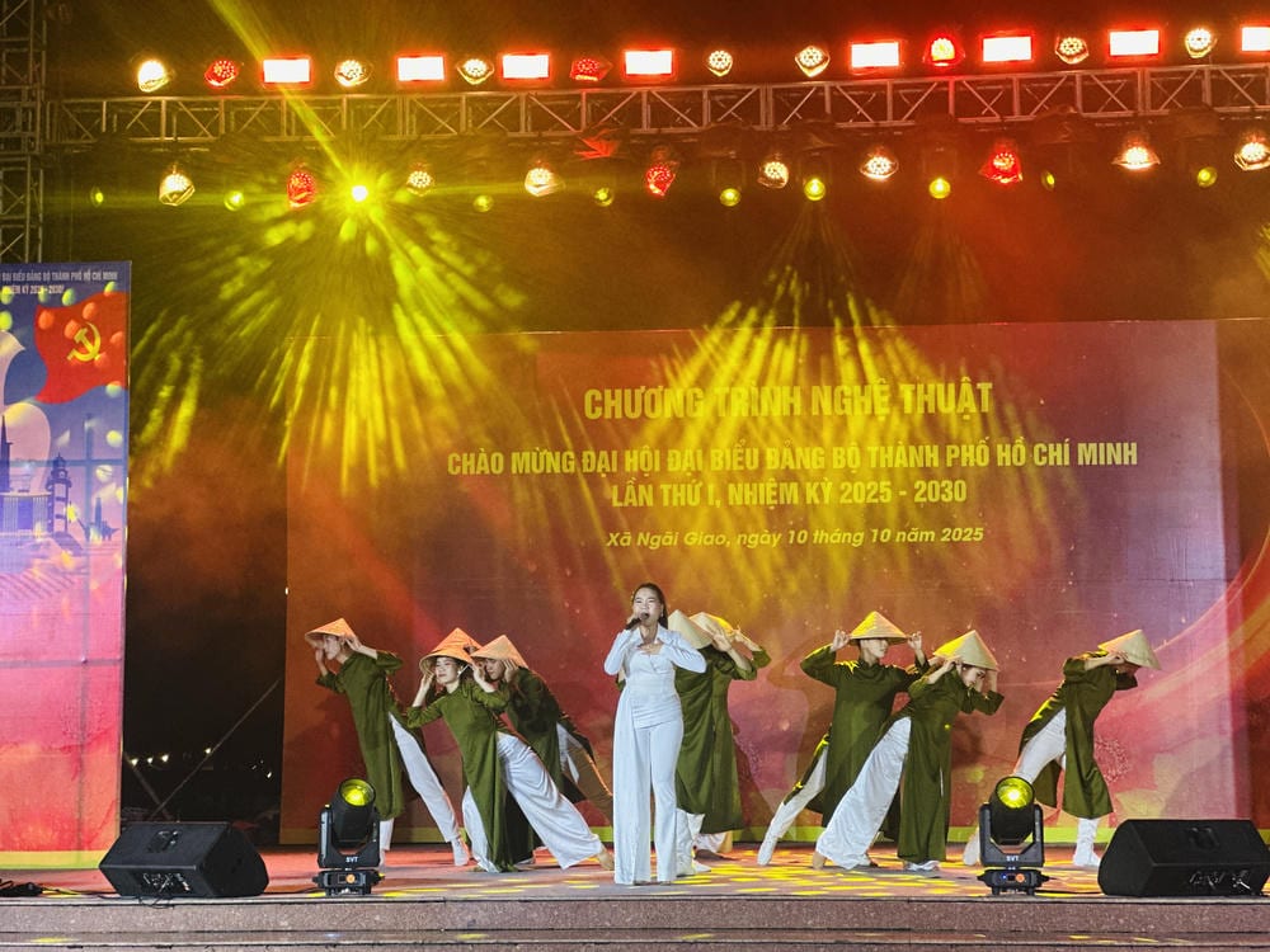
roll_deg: +0.6
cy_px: 476
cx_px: 635
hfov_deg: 25.3
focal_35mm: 77
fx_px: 2825
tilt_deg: +5.1
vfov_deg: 19.1
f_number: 2.8
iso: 125
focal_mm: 9
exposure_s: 1/65
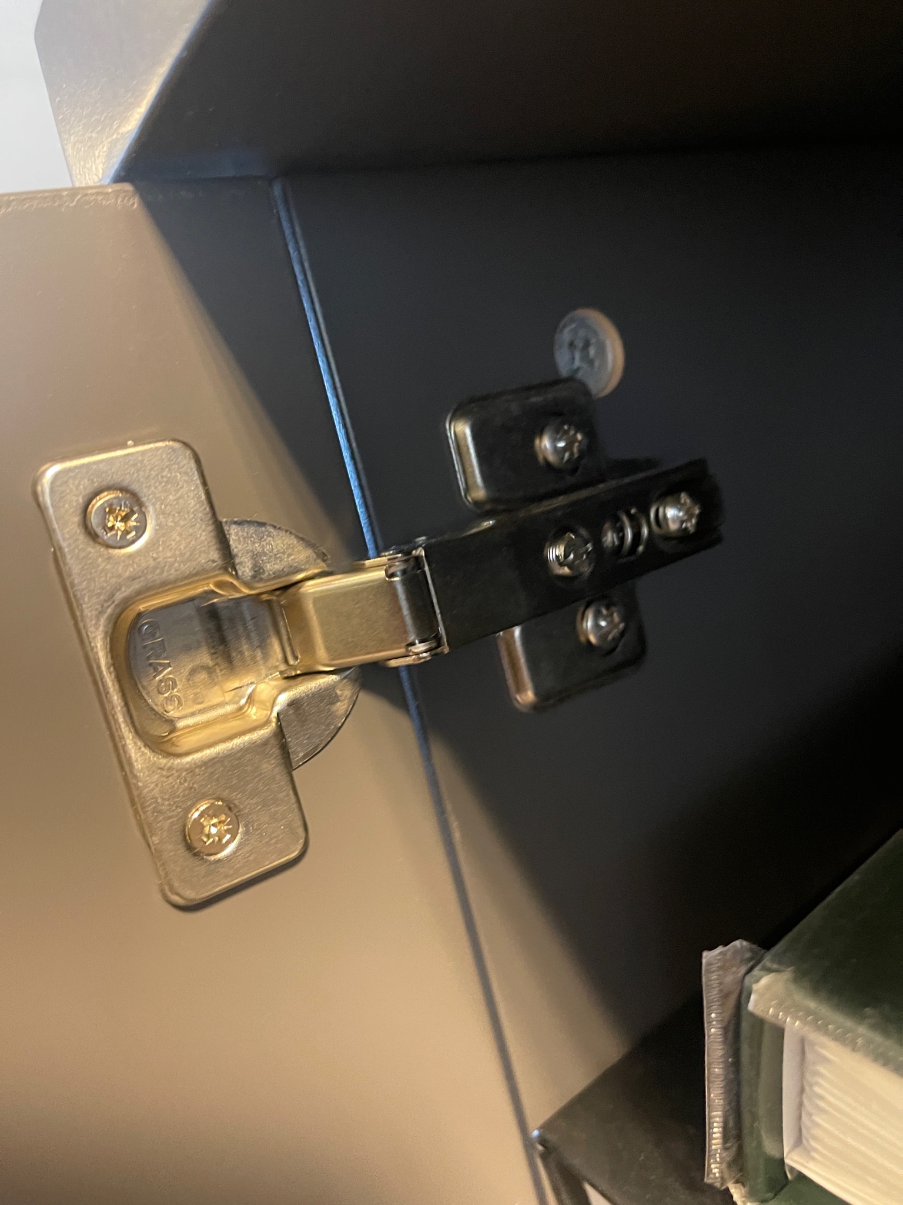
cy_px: 602
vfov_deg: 67.3
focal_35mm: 26
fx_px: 905
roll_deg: +13.5
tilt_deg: -7.8
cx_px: 452
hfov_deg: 53.0
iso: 500
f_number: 1.6
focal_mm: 5.1
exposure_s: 1/25
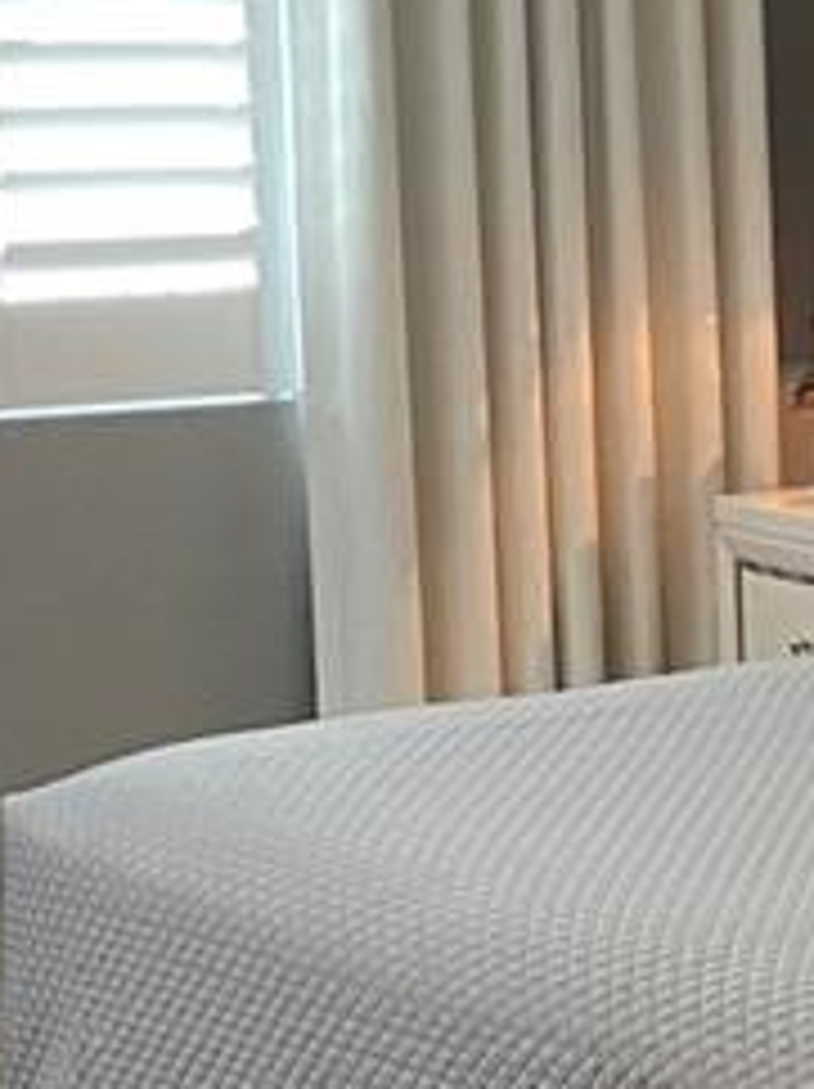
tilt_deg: -12.2
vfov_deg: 15.8
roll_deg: +0.0
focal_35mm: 124
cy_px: 873
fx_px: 3895
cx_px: 1327
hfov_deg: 11.3
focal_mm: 5.1
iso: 500
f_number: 1.6
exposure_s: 1/60
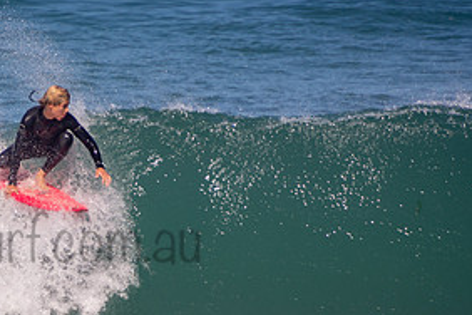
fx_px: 16204
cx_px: 23
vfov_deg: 1.1
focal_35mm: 1236
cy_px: 224
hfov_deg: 1.7
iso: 180
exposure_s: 1/1250
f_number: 5.6
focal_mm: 400
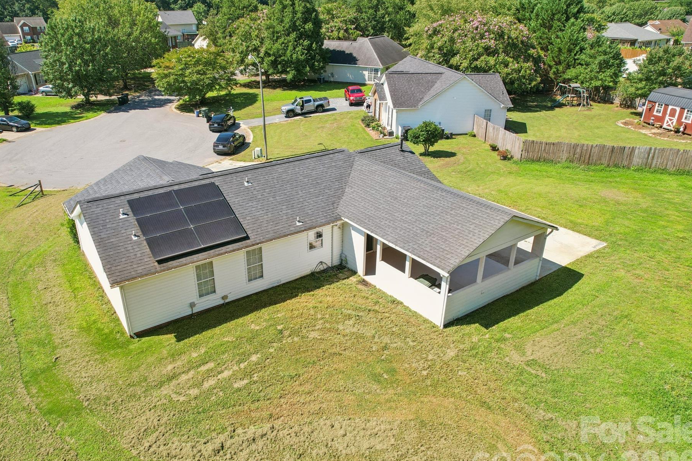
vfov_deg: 51.3
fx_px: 480
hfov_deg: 71.3
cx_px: 310
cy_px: 229
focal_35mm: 25
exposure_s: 1/120
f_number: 2.8
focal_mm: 8.4
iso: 100
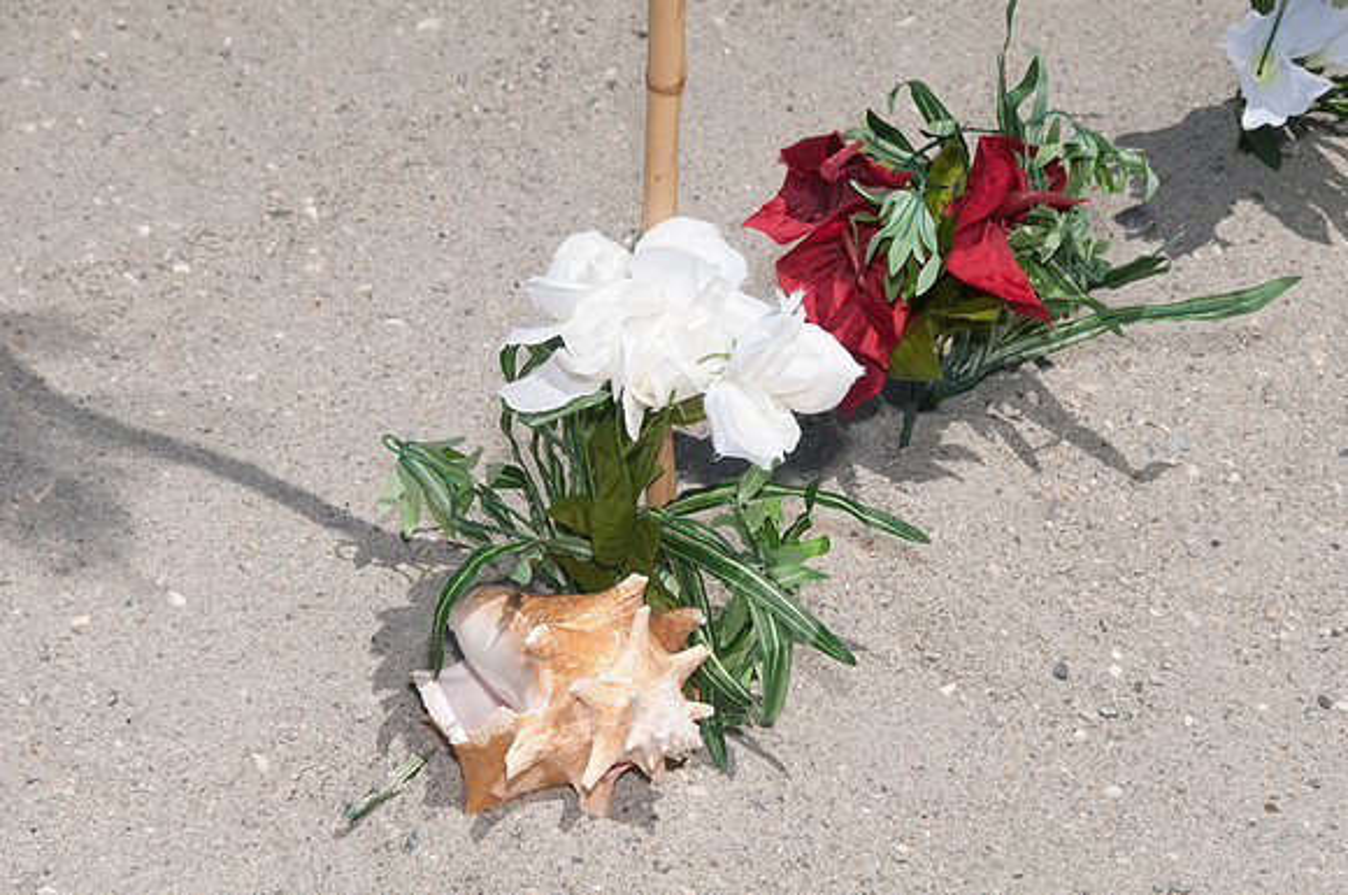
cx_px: 674
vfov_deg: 12.1
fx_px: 4207
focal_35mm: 112
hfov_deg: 18.2
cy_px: 448
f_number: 13
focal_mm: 75
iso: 100
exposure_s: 1/250
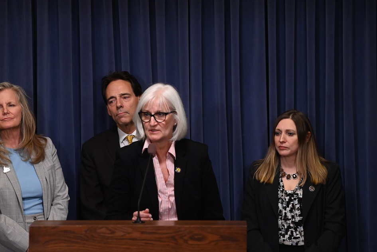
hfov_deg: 12.4
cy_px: 127
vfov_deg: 8.3
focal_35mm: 165
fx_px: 1728
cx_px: 163
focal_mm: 130
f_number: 3.2
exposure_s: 1/500
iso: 3200
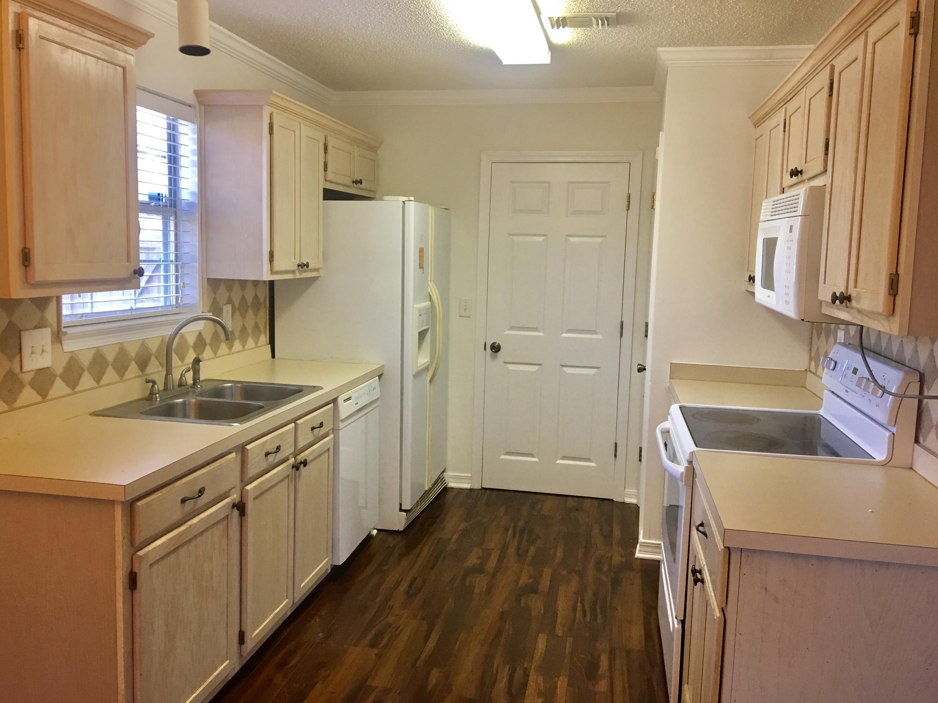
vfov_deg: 46.8
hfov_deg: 60.0
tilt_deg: -6.2
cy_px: 341
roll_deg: -2.0
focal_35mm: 30
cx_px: 456
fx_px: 813
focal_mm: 4.15
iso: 40
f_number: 2.2
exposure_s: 1/30
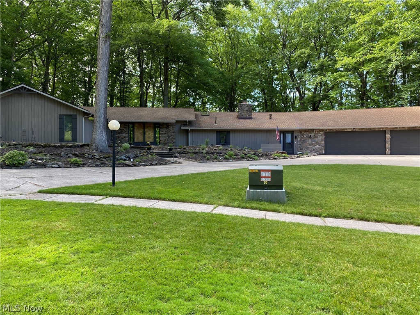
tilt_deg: -1.5
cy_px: 158
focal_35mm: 26
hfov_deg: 67.3
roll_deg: +0.2
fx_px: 315
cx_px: 210
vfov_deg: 53.1
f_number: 1.8
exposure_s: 1/142
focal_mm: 4.25
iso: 32
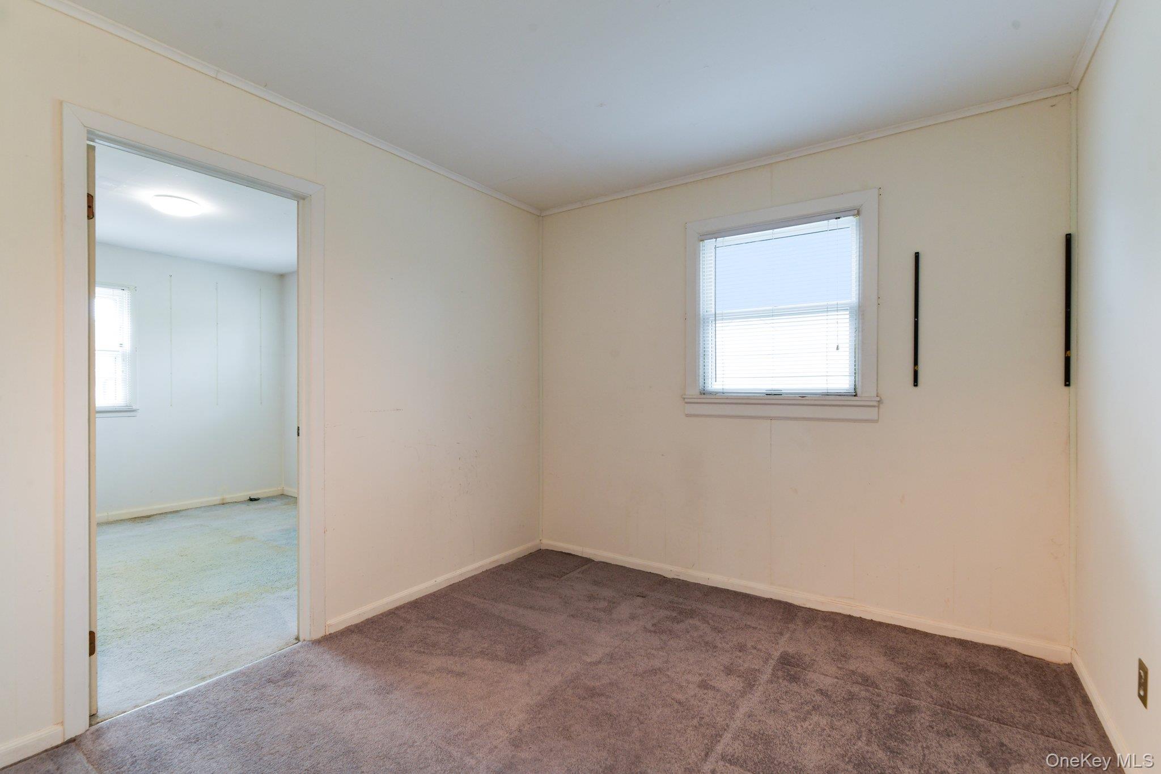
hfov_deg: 96.7
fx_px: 516
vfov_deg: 73.7
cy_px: 387
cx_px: 580
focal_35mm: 16
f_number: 9
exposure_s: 1/10
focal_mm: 16
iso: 400
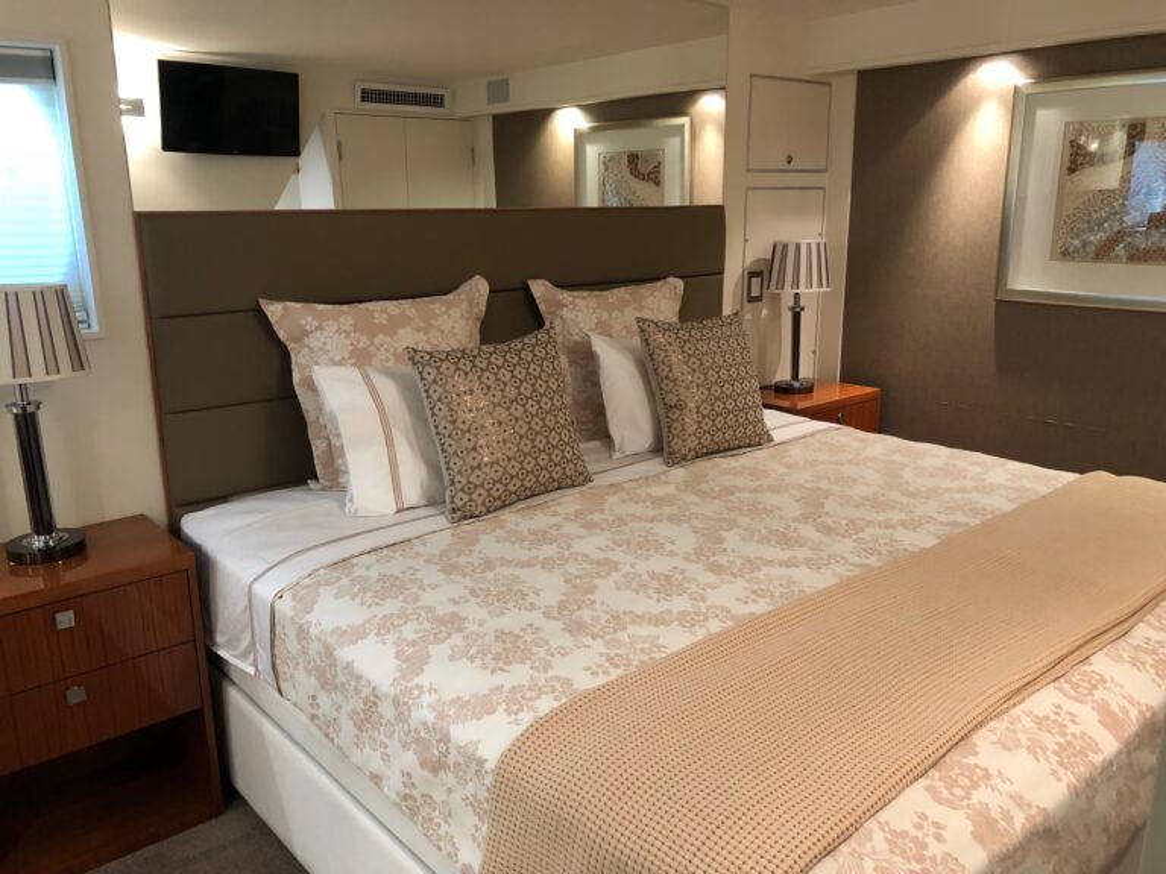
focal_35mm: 28
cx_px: 583
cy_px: 437
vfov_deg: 49.7
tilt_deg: -15.4
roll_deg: +1.4
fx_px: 943
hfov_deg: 63.4
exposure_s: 1/17
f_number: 1.8
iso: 100
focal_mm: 3.99
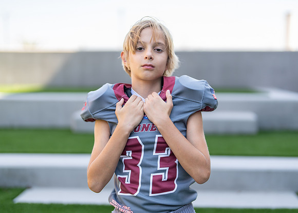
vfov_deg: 25.5
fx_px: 471
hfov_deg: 35.1
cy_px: 111
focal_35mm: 56
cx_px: 155
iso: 100
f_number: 1.2
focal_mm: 50
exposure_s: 1/1600
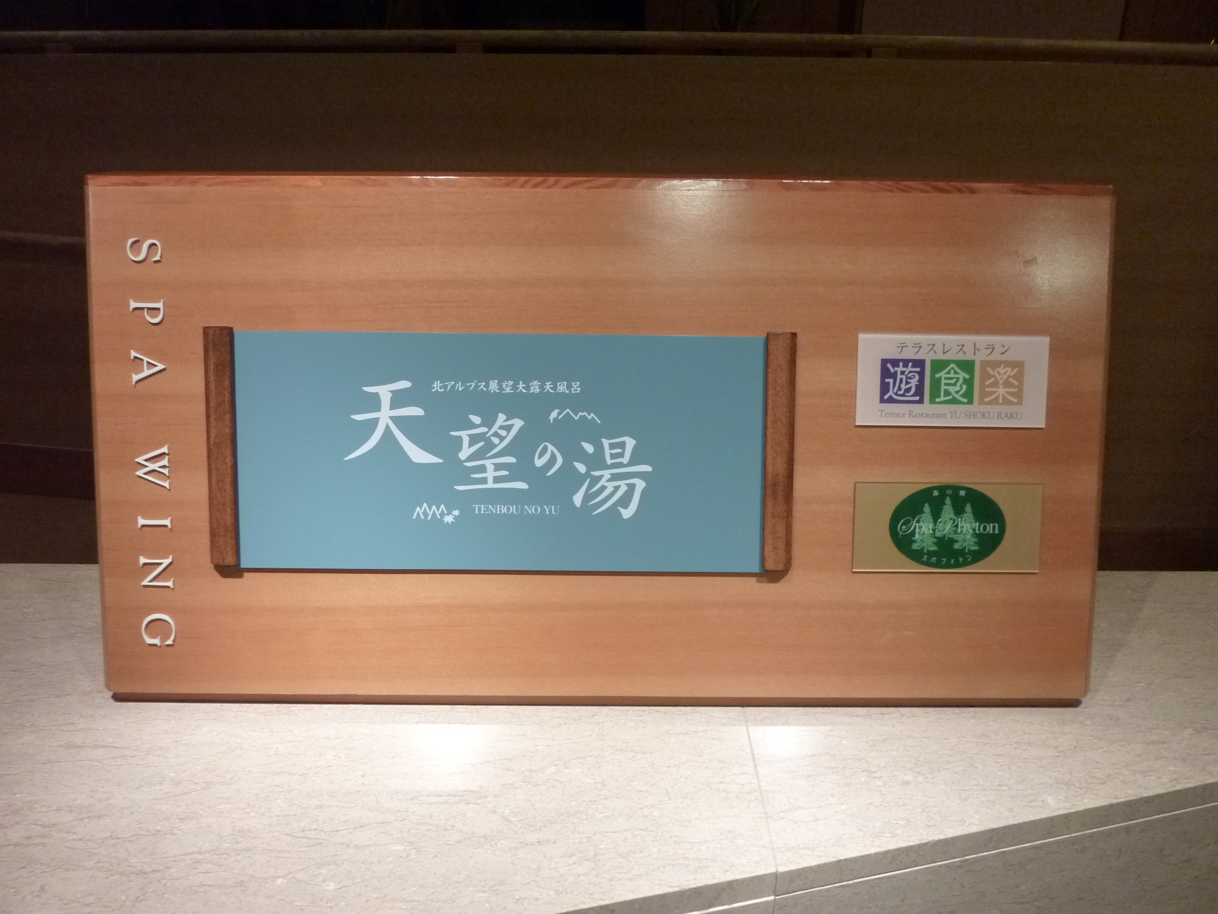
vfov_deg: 54.9
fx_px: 880
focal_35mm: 25
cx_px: 609
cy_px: 457
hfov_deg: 69.4
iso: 400
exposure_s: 1/20
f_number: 3.3
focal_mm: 4.1
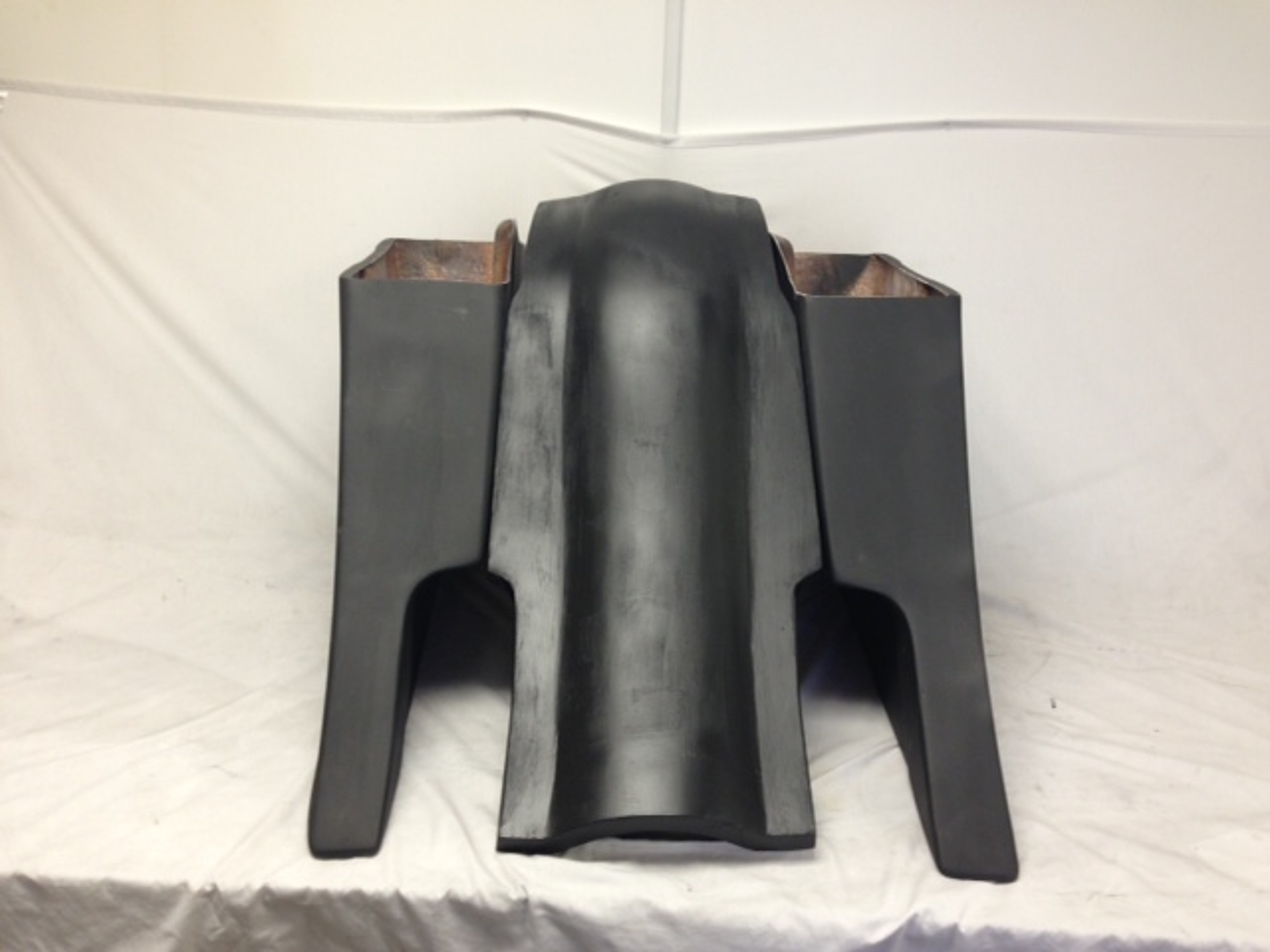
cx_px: 635
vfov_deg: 42.9
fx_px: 1211
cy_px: 476
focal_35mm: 33
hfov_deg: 55.4
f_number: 2.4
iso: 64
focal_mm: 4.13
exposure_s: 1/20
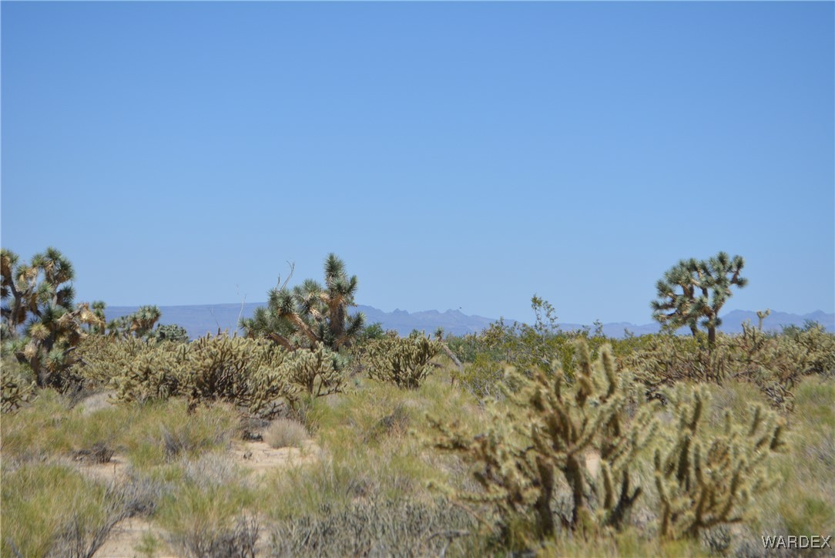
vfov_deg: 16.6
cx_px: 418
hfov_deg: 24.6
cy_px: 279
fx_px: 1914
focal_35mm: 82
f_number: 7.1
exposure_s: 1/2000
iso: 400
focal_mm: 55
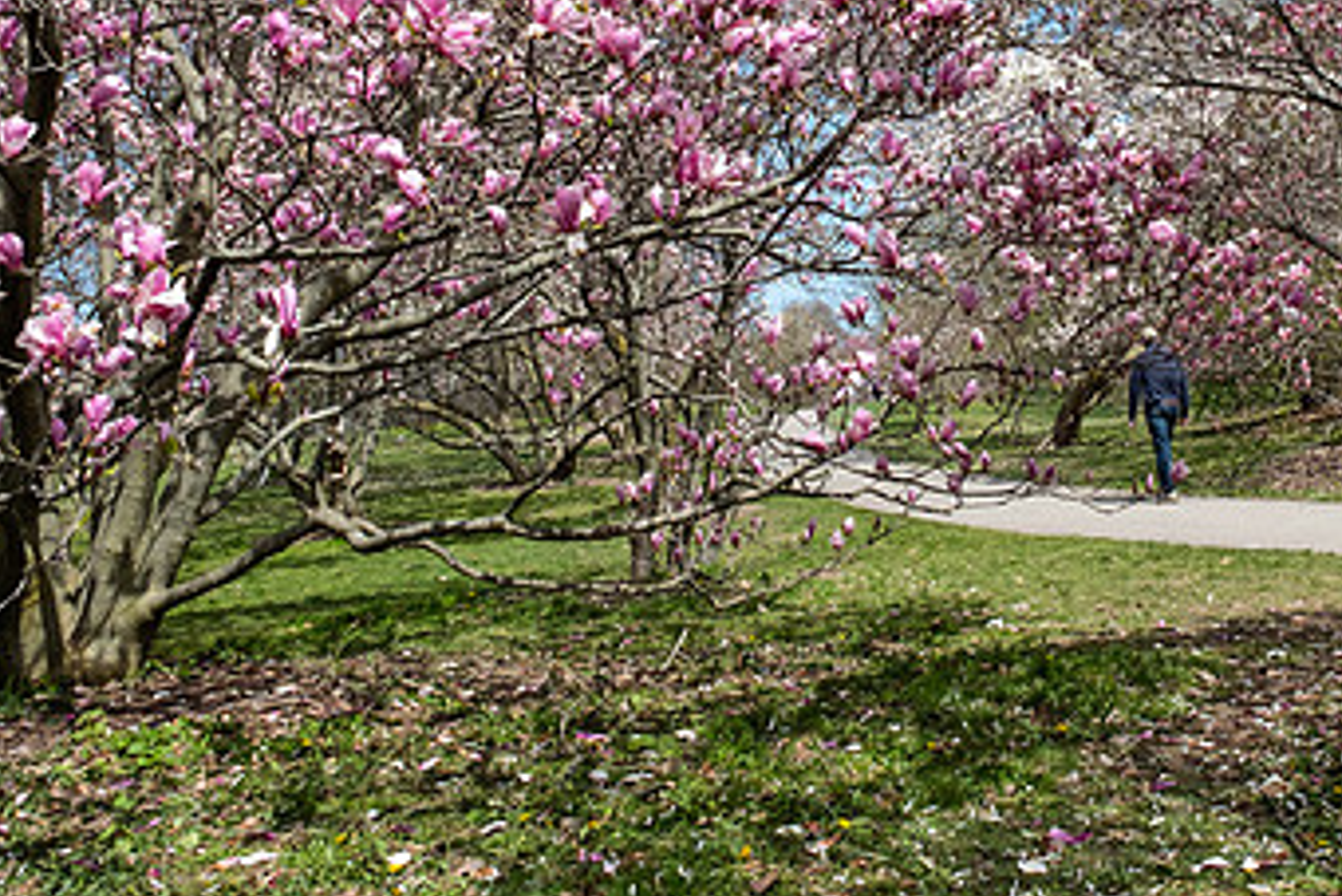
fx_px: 1529
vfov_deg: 31.6
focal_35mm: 41
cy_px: 144
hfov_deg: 46.3
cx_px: 943
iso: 400
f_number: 9
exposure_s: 1/170
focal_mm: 16
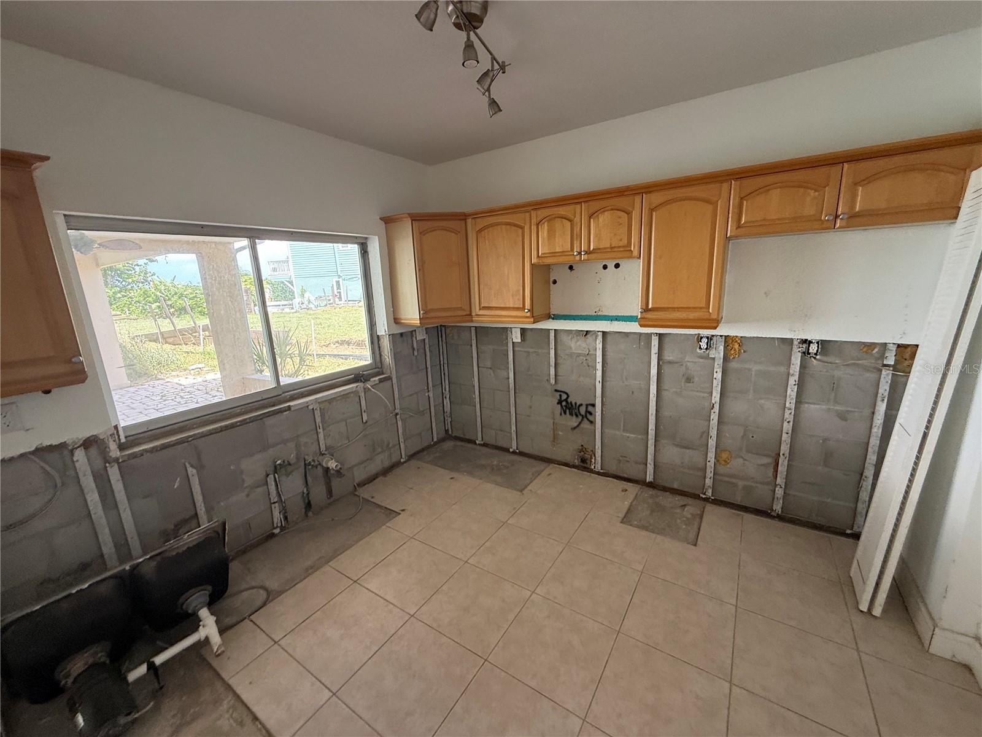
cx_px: 491
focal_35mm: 14
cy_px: 368
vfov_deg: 85.7
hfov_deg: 102.1
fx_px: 397
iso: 100
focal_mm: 2.22
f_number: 2.2
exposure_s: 1/99
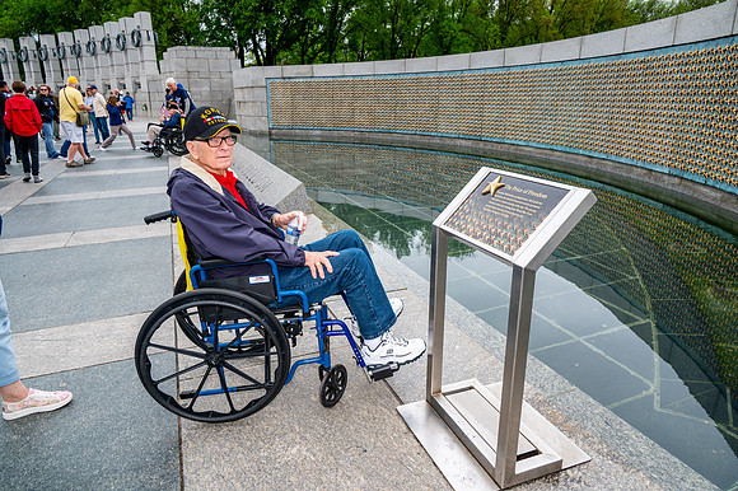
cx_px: 369
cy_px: 246
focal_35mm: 24
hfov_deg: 73.8
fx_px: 492
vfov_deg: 53.1
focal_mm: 24
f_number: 8
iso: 800
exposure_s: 1/640
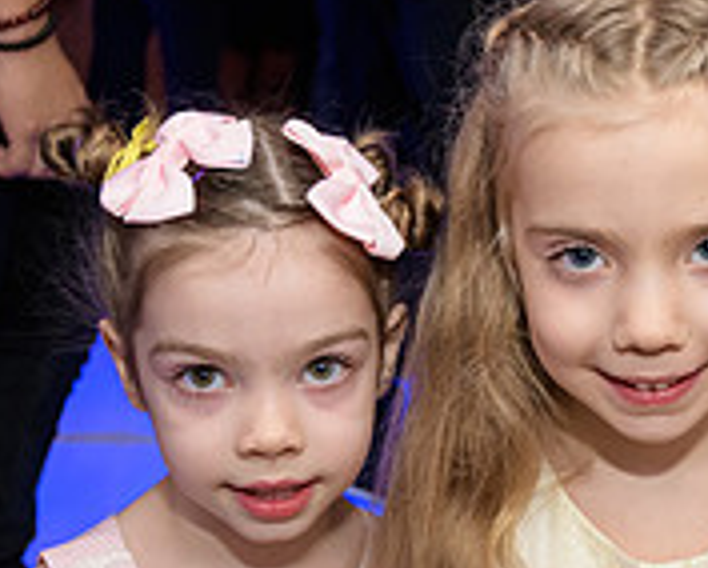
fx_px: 1804
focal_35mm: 86
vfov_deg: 17.7
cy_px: 490
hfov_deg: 22.2
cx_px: 444
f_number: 4
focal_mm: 28
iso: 800
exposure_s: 1/125
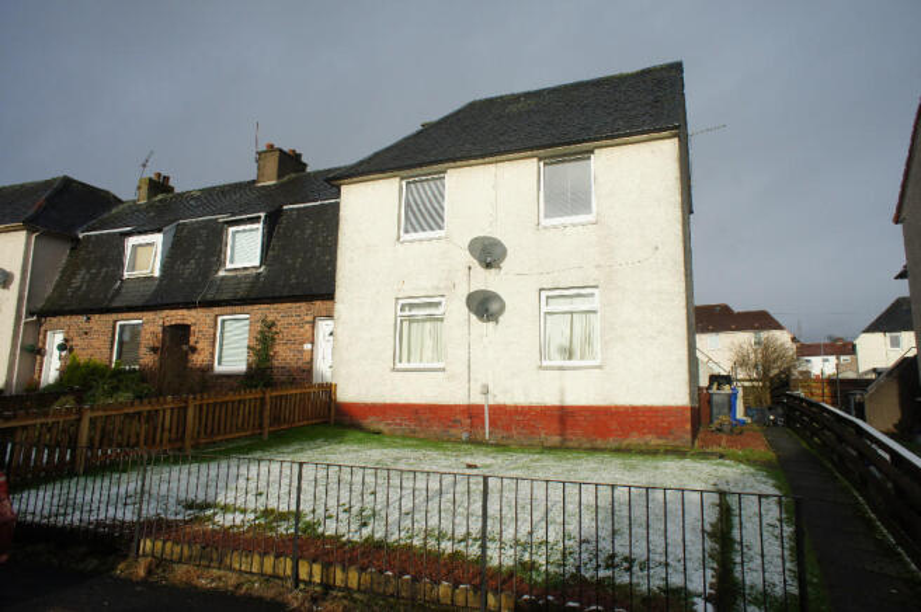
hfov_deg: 73.8
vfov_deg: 53.0
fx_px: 613
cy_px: 306
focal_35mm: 24
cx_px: 460
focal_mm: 16
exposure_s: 1/250
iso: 200
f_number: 11
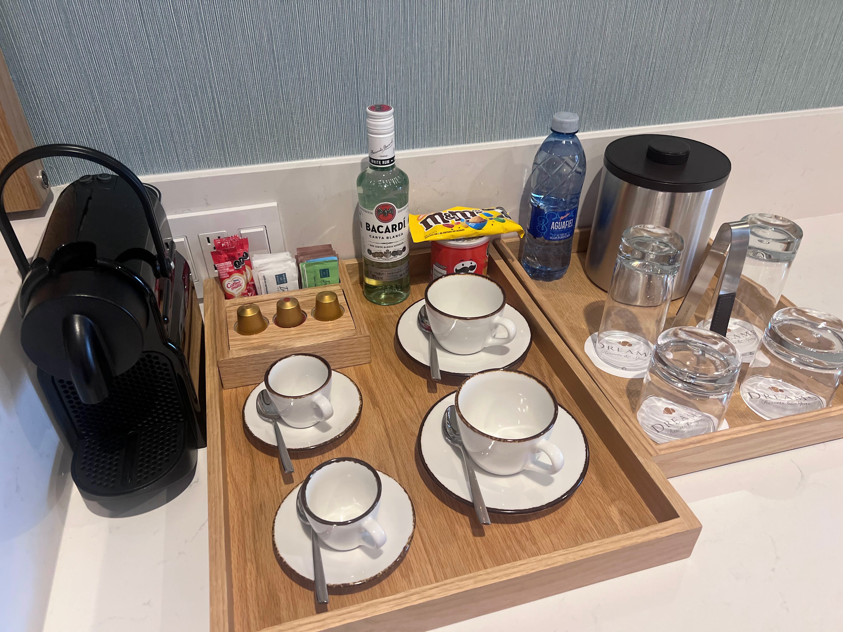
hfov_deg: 67.3
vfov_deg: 53.1
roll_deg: +0.3
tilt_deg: -37.0
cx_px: 422
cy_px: 316
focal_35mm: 26
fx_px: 633
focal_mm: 5.7
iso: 320
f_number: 1.5
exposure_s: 1/60
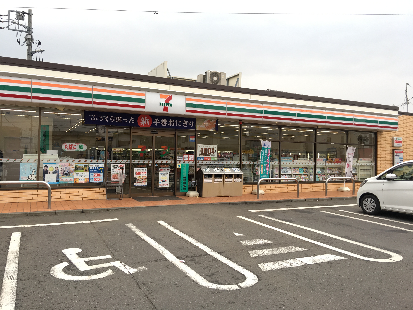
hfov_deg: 61.7
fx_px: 346
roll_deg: -0.9
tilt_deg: +2.2
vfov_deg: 48.2
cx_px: 206
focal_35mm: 29
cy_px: 155
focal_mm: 4.15
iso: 25
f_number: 2.2
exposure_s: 1/120
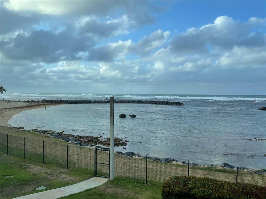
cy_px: 100
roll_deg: -0.2
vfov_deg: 53.1
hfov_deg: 67.3
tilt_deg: -0.5
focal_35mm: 26
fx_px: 200
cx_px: 133
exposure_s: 1/2132
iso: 32
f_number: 1.6
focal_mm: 4.2
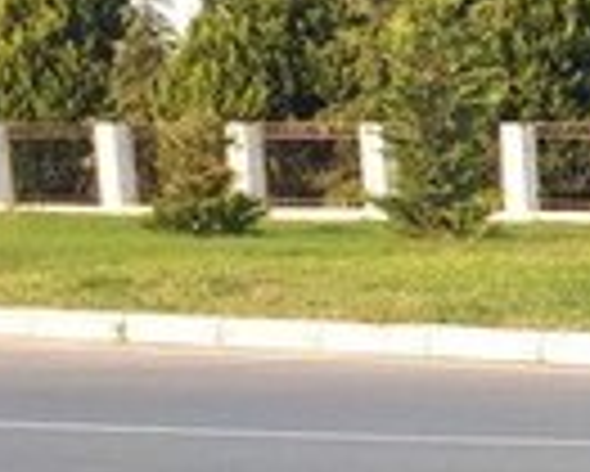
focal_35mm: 133
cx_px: 1356
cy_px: 695
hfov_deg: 12.0
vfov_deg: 11.2
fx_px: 2324
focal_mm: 3.6
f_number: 1.9
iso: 40
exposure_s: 1/250
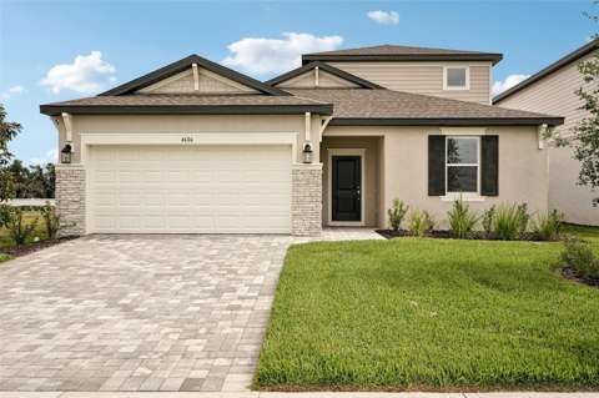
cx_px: 300
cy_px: 199
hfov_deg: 63.7
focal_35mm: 29
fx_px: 482
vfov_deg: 44.9
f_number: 8
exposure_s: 1/1000
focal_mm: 29
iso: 400
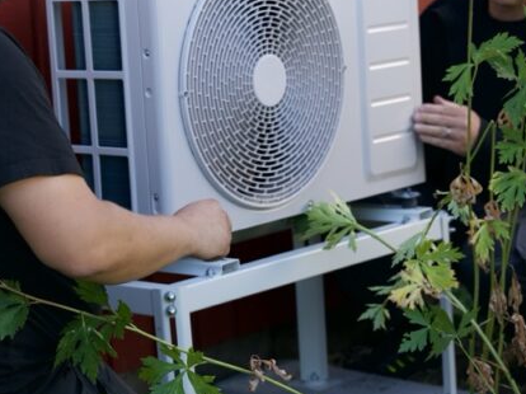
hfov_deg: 18.3
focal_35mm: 107
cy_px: 175
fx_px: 1625
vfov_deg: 13.8
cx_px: 158
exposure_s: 1/160
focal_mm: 45
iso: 100
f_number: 2.8
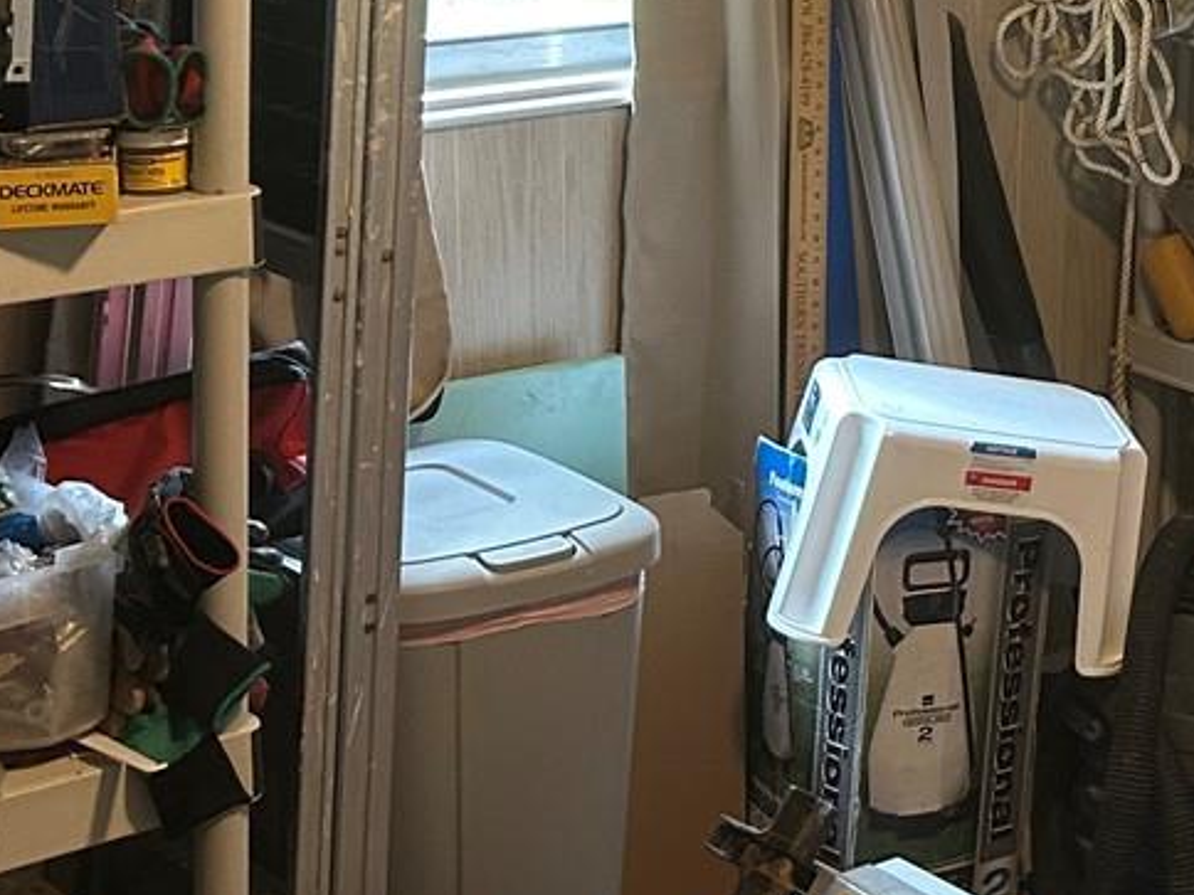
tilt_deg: -9.1
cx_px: 1332
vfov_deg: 16.9
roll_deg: -2.2
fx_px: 2966
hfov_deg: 21.5
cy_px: 42
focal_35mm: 86
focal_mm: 5.7
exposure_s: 1/60
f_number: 1.5
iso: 320
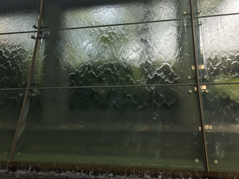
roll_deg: +0.9
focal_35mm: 29
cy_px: 90
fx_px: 200
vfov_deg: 48.2
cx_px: 120
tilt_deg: +4.8
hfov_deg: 61.7
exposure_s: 1/693
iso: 25
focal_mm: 4.15
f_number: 2.2
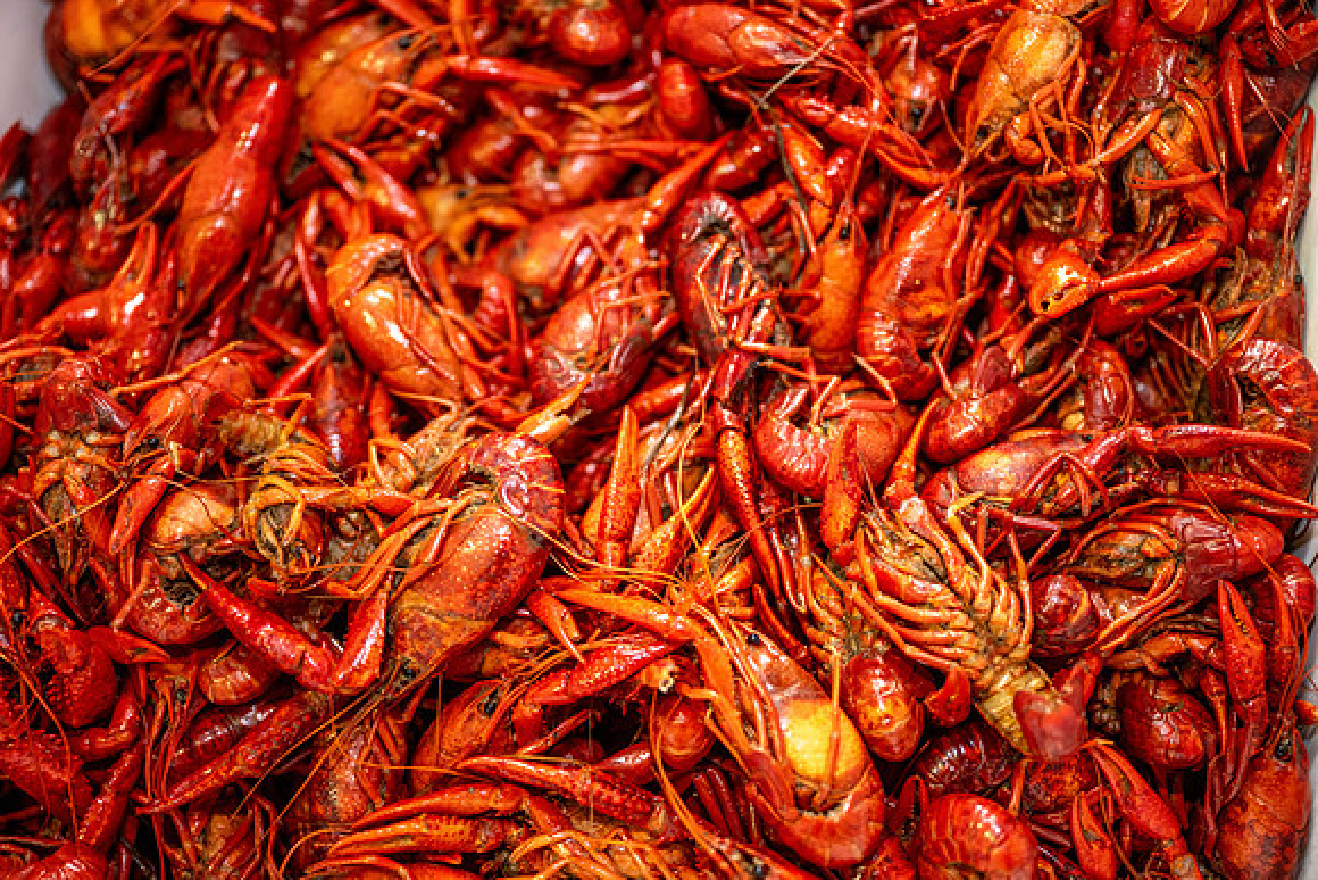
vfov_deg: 31.9
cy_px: 440
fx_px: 1538
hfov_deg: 46.4
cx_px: 659
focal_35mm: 42
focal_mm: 42
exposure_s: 1/125
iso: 800
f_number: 2.8
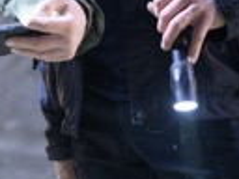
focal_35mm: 188
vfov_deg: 7.8
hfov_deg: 10.3
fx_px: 1298
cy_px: -81
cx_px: -56
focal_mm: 50
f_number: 1.8
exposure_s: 1/250
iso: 2000
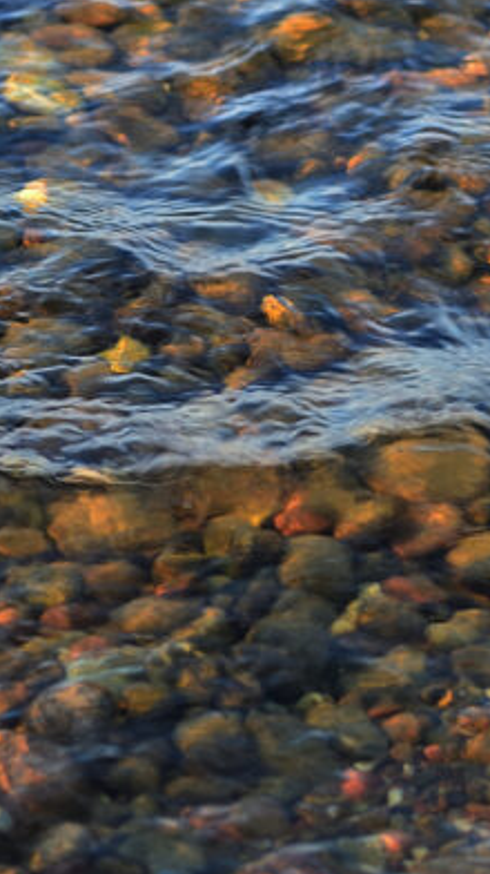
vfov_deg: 15.0
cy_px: 444
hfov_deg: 8.4
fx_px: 3317
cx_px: 546
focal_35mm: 143
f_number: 4
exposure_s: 1/50
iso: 160
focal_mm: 35
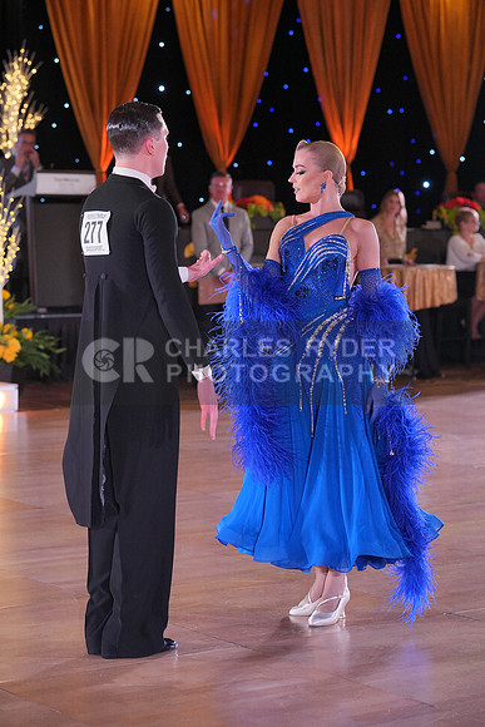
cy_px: 364
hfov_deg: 15.2
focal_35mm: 90
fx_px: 1818
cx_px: 242
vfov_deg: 22.6
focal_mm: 90
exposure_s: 1/500
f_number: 4
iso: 2500
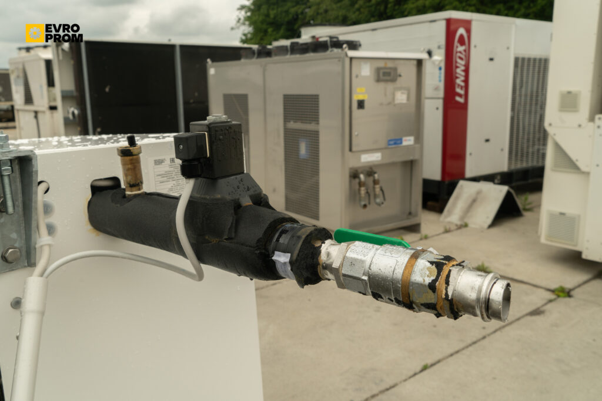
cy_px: 200
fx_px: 535
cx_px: 301
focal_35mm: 32
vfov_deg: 41.1
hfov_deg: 58.7
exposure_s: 1/125
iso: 200
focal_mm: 32
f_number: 10
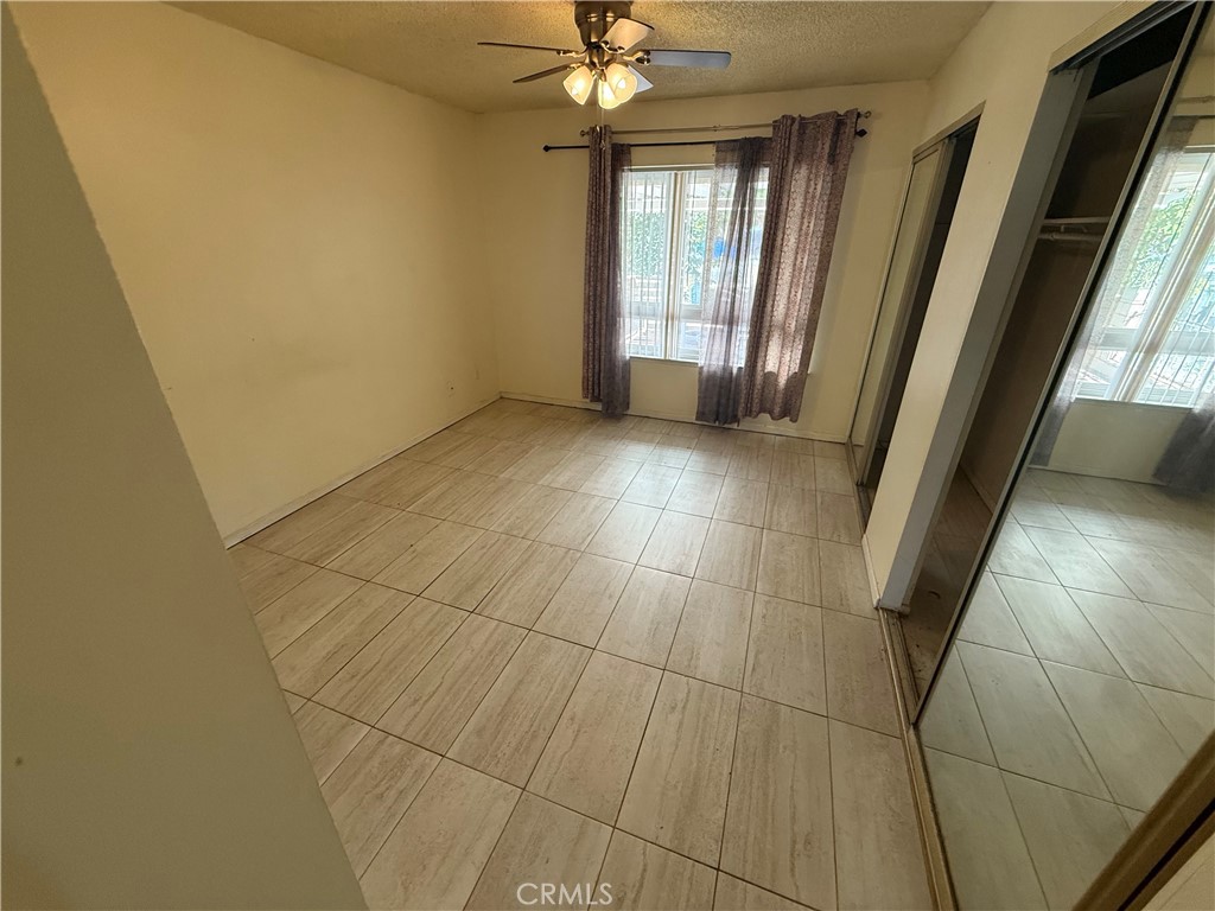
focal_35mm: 14
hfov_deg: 102.1
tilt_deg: -25.5
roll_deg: -0.8
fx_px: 491
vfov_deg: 85.7
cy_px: 456
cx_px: 608
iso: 400
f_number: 2.2
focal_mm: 2.22
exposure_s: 1/88
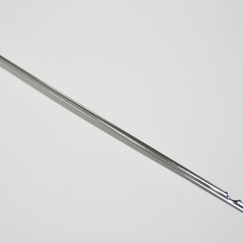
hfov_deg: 28.8
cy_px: 121
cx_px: 108
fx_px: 474
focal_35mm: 60
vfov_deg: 28.8
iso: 320
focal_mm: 31
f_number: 2.8
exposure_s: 1/100
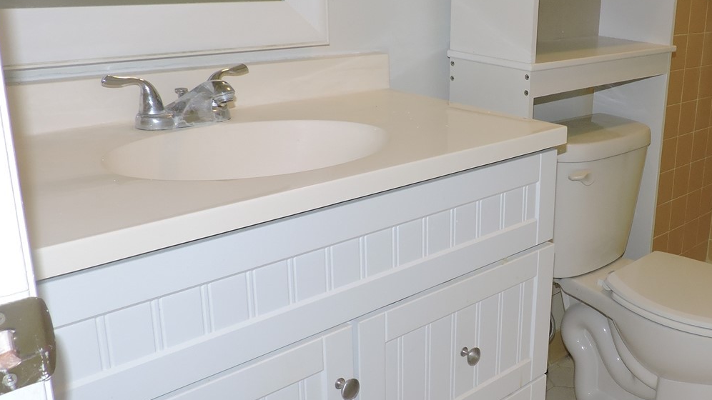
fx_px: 793
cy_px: 214
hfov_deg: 46.0
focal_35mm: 42
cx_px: 565
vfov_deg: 28.3
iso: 200
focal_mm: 4.3
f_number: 3
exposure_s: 1/30
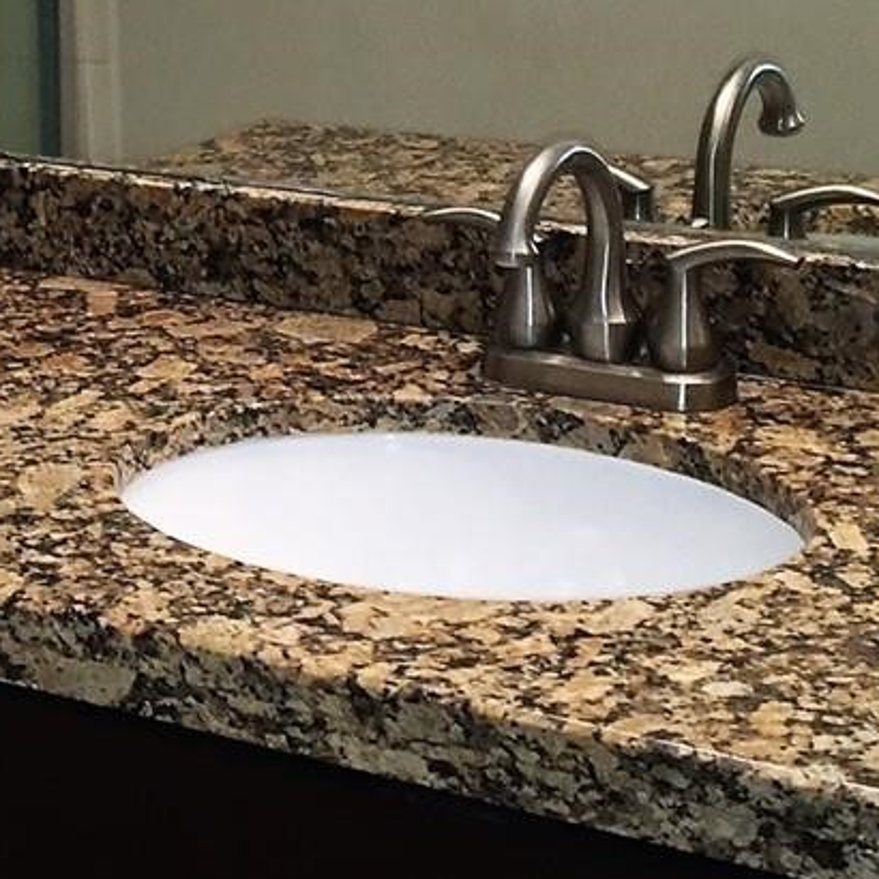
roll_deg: +3.7
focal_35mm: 100
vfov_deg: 17.1
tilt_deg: -9.0
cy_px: 69
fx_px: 2873
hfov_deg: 16.9
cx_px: -60
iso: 64
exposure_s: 1/30
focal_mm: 4.15
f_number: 2.2
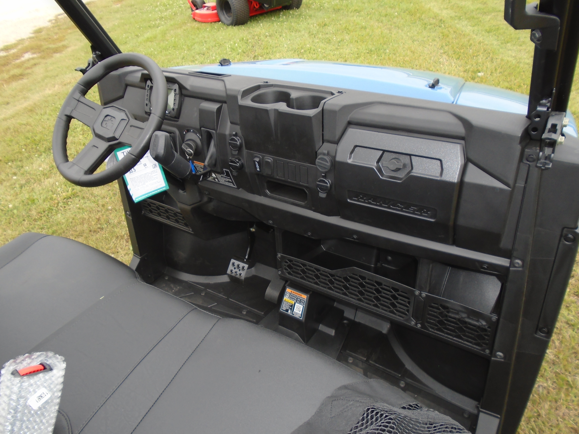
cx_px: 290
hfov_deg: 67.3
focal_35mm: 26
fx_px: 435
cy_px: 217
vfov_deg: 53.1
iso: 100
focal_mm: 4.6
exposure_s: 1/60
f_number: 3.2
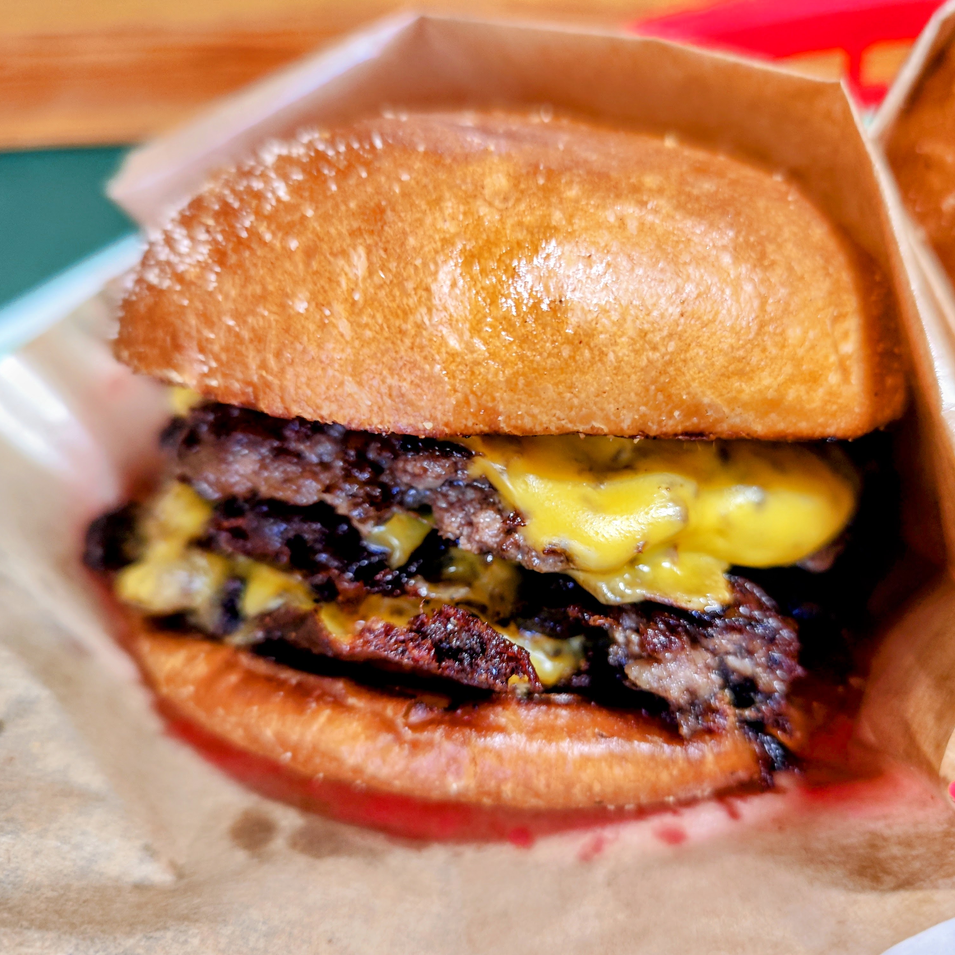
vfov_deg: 55.6
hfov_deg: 55.5
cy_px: 489
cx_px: 540
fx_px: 905
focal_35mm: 29
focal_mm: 6.92
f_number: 1.9
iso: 376
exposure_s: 1/50
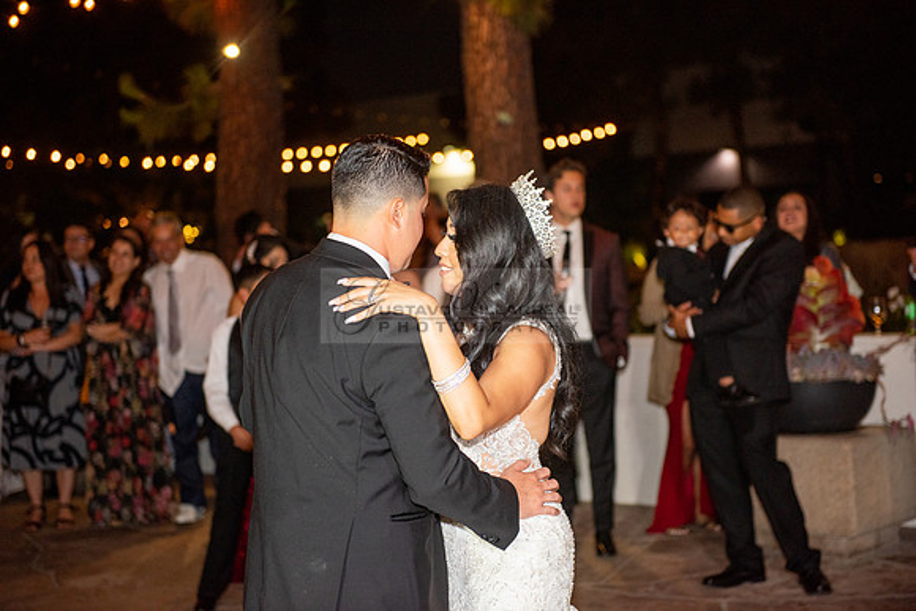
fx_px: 1781
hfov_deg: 28.8
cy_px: 306
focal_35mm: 70
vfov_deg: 19.5
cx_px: 458
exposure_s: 1/125
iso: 1250
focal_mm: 70
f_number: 2.8
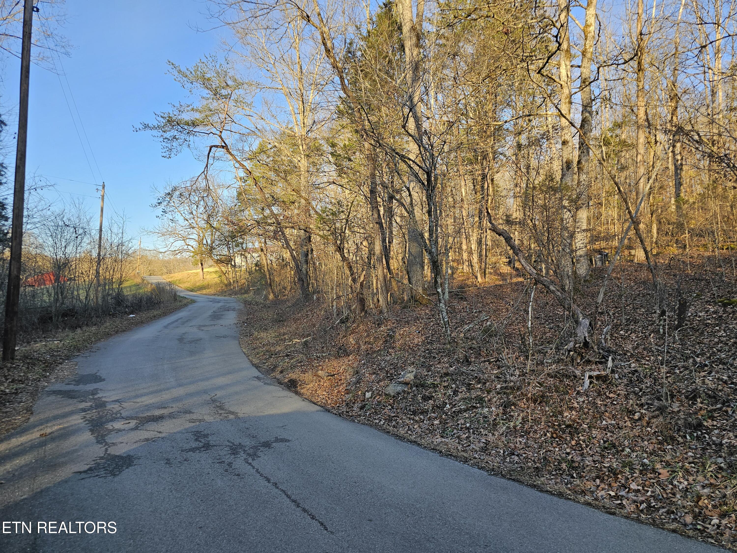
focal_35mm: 23
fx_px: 490
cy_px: 276
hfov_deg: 73.9
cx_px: 368
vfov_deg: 58.9
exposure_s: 1/180
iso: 16
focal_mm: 6.3
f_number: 1.7
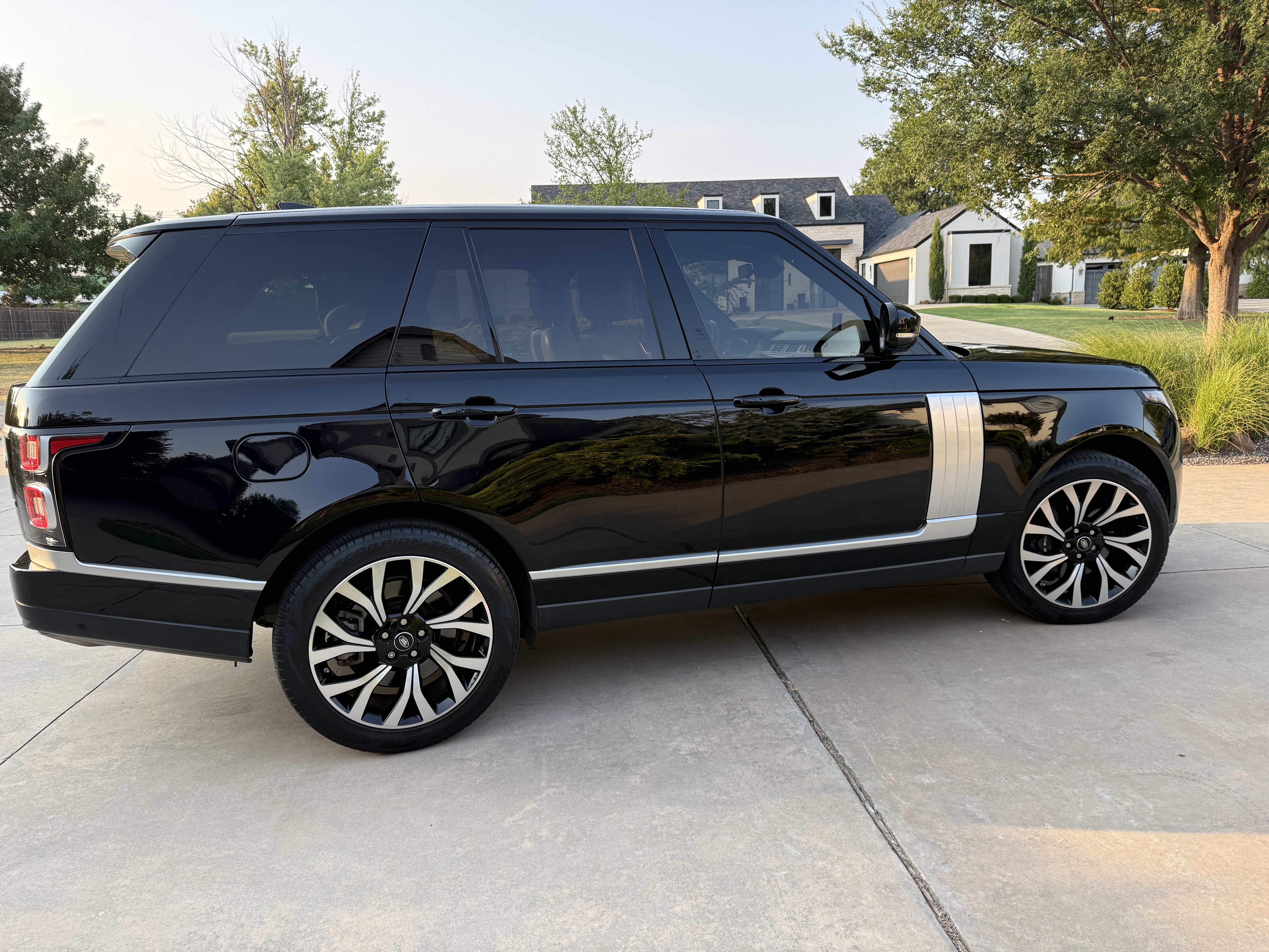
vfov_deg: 56.8
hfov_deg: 71.6
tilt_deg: -9.8
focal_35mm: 24
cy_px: 476
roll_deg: +2.0
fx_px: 880
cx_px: 634
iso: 100
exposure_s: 1/617
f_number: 1.78
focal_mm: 6.76
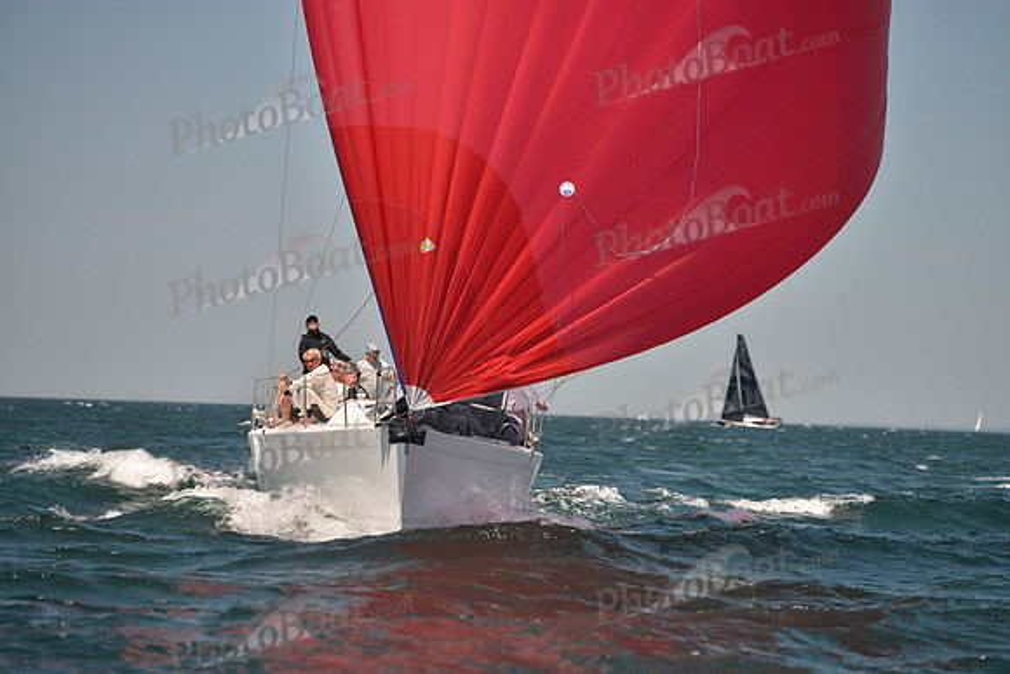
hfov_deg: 12.8
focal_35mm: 160
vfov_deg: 8.6
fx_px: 4490
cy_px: 337
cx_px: 505
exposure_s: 1/1250
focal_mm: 160
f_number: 4
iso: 280
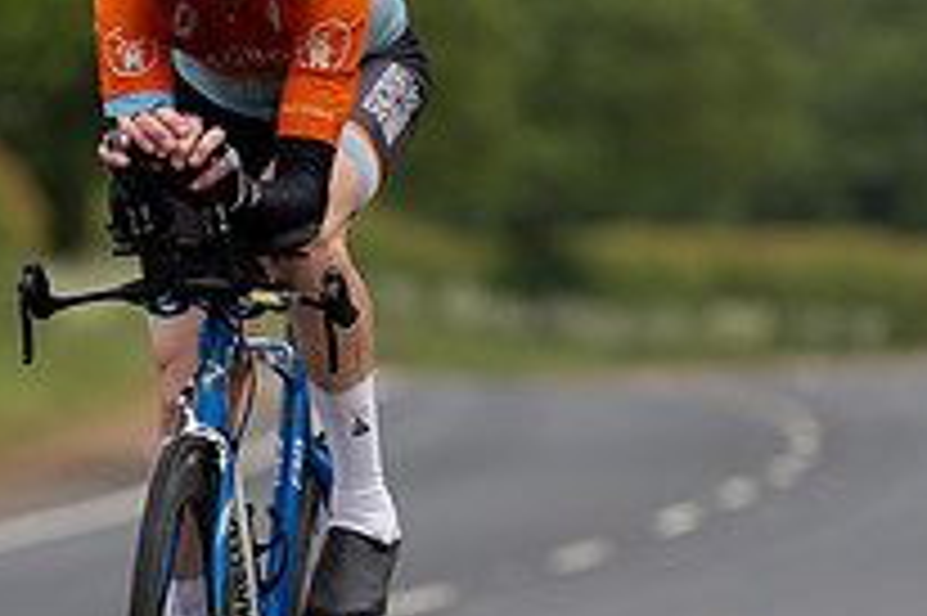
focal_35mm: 521
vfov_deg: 2.6
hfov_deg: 4.0
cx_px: 207
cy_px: 146
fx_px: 13405
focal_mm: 185
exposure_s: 1/1250
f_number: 3.2
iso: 160
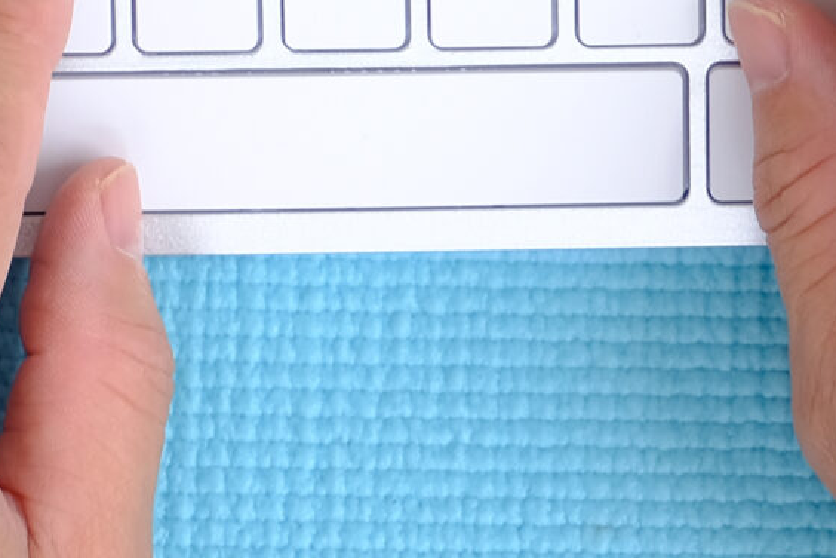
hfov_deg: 6.8
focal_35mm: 304
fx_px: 7059
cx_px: 631
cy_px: -562
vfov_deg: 4.5
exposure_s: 1/80
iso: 200
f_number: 5.6
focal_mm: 44.5
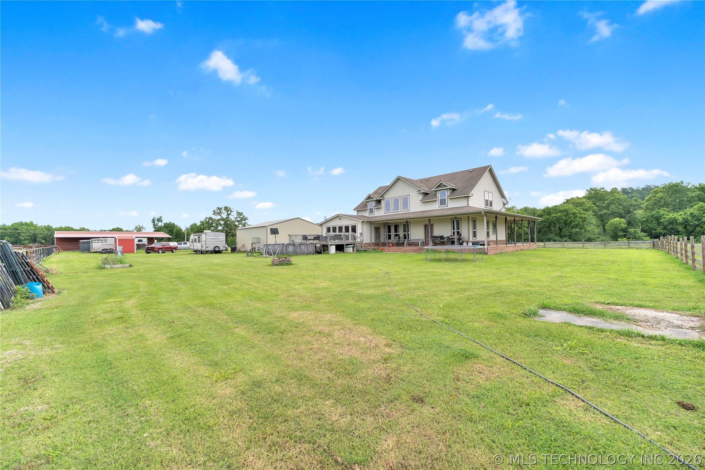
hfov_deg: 104.3
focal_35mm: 14
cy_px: 235
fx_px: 274
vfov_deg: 81.2
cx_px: 352
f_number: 2.8
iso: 250
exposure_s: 1/1250
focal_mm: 14
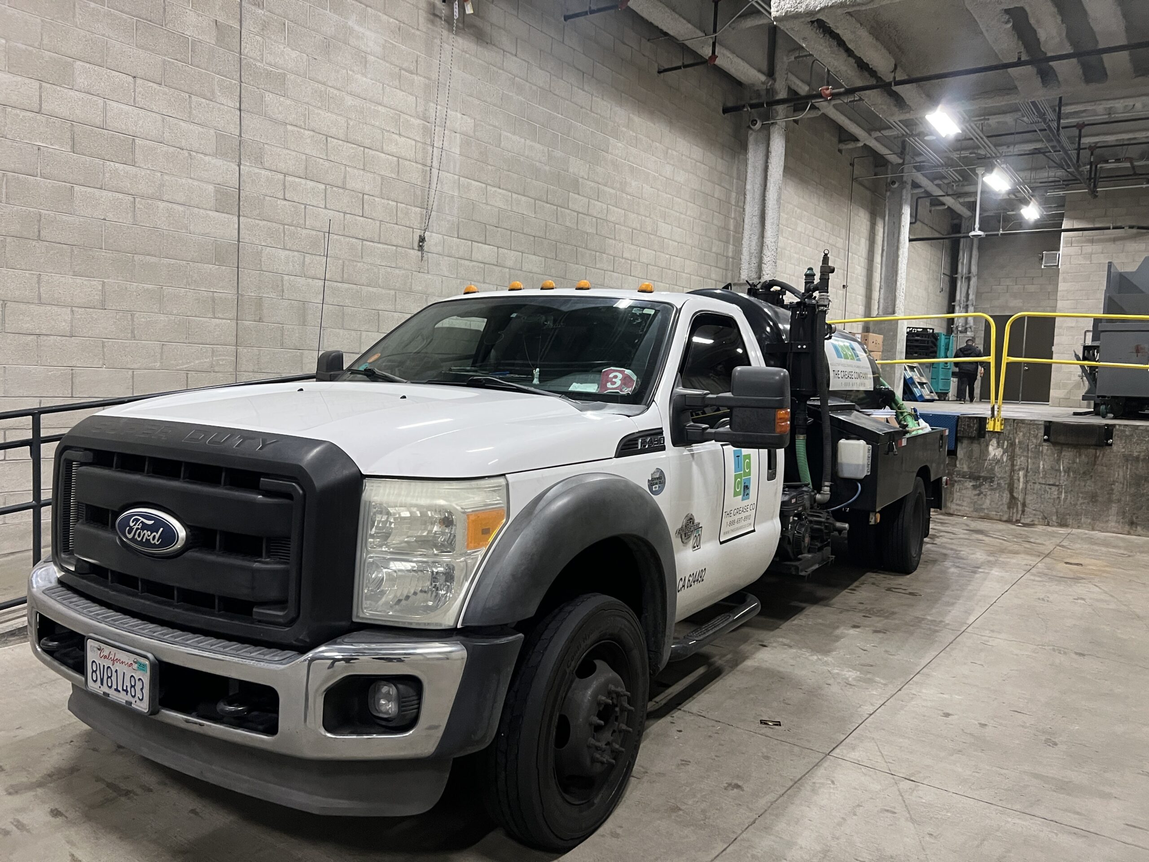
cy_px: 431
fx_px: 863
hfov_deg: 67.3
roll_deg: -0.8
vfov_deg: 53.1
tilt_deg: -5.9
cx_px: 574
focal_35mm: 26
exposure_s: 1/60
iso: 320
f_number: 1.5
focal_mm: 5.7
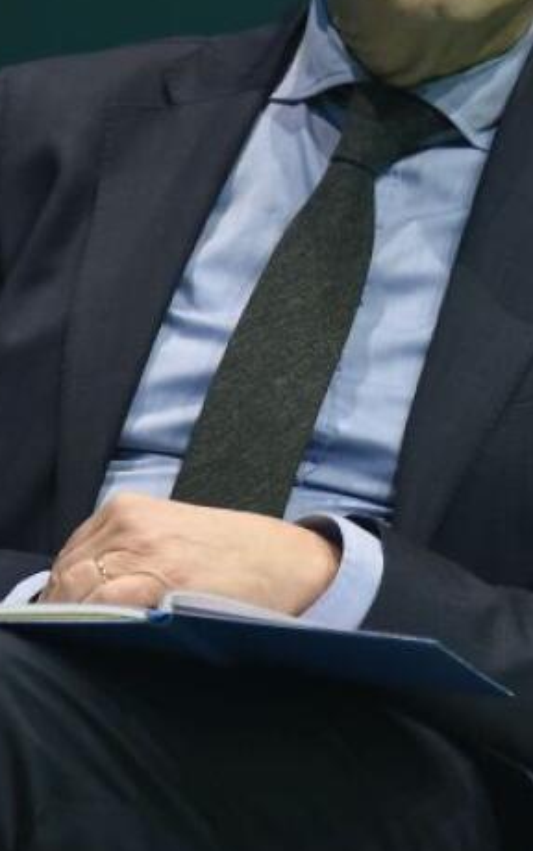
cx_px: 372
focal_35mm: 531
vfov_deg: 4.0
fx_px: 12326
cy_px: 134
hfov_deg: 2.5
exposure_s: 1/200
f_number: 5.6
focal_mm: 200
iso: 2500
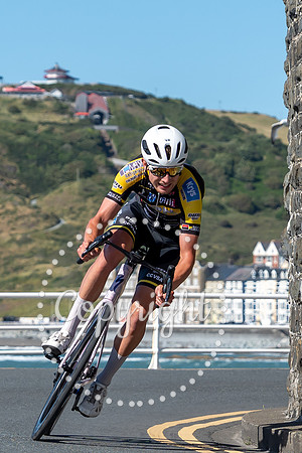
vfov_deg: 8.1
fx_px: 3182
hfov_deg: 5.4
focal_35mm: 253
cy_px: 334
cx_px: 193
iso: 100
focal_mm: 63
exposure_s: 1/1250
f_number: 4
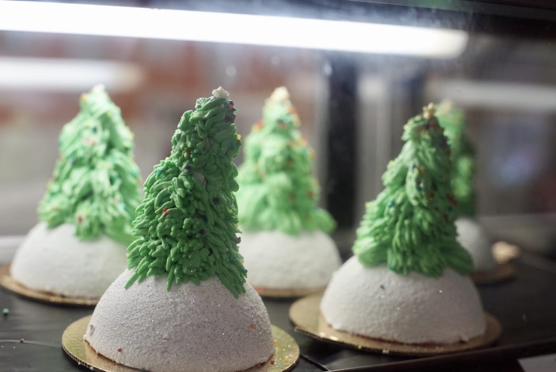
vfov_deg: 25.1
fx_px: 835
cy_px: 197
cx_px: 257
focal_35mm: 54
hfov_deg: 36.8
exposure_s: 1/160
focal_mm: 50
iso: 640
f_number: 4
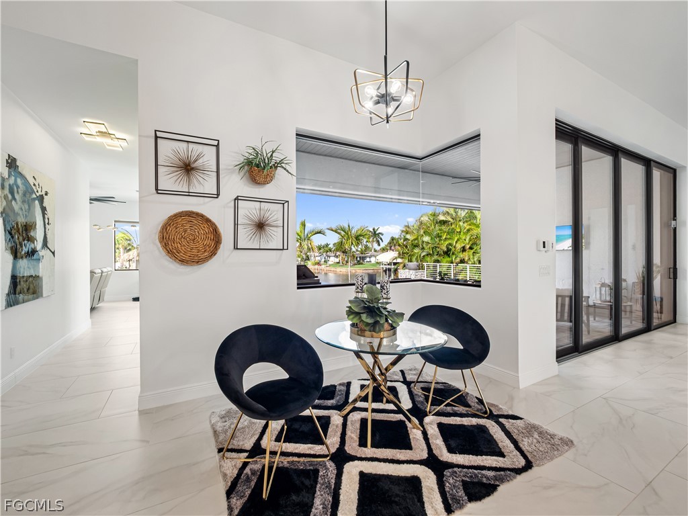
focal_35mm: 14
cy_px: 258
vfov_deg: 85.7
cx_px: 344
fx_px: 278
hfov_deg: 102.1
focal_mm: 7
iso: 200
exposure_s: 1/8
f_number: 7.1
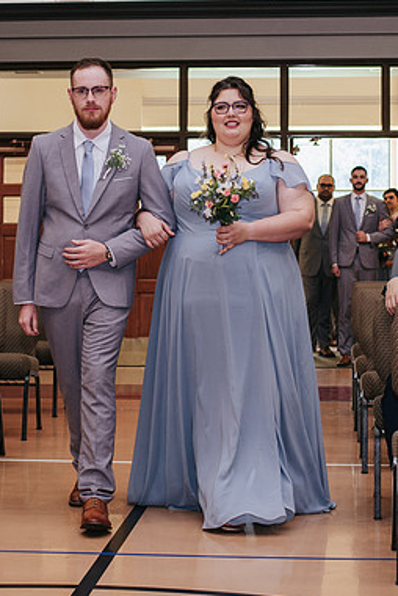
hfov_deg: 15.9
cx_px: 204
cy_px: 214
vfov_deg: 23.6
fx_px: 1423
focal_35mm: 86
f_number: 3.2
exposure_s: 1/200
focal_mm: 35
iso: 900
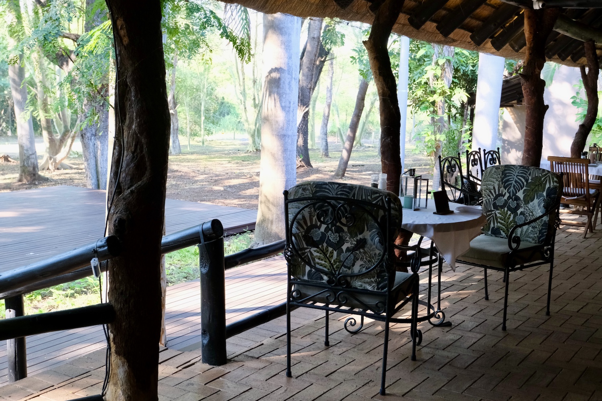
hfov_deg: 45.4
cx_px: 301
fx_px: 719
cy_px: 200
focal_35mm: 43
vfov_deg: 31.2
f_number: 4.5
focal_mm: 28.8
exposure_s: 1/100
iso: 1600
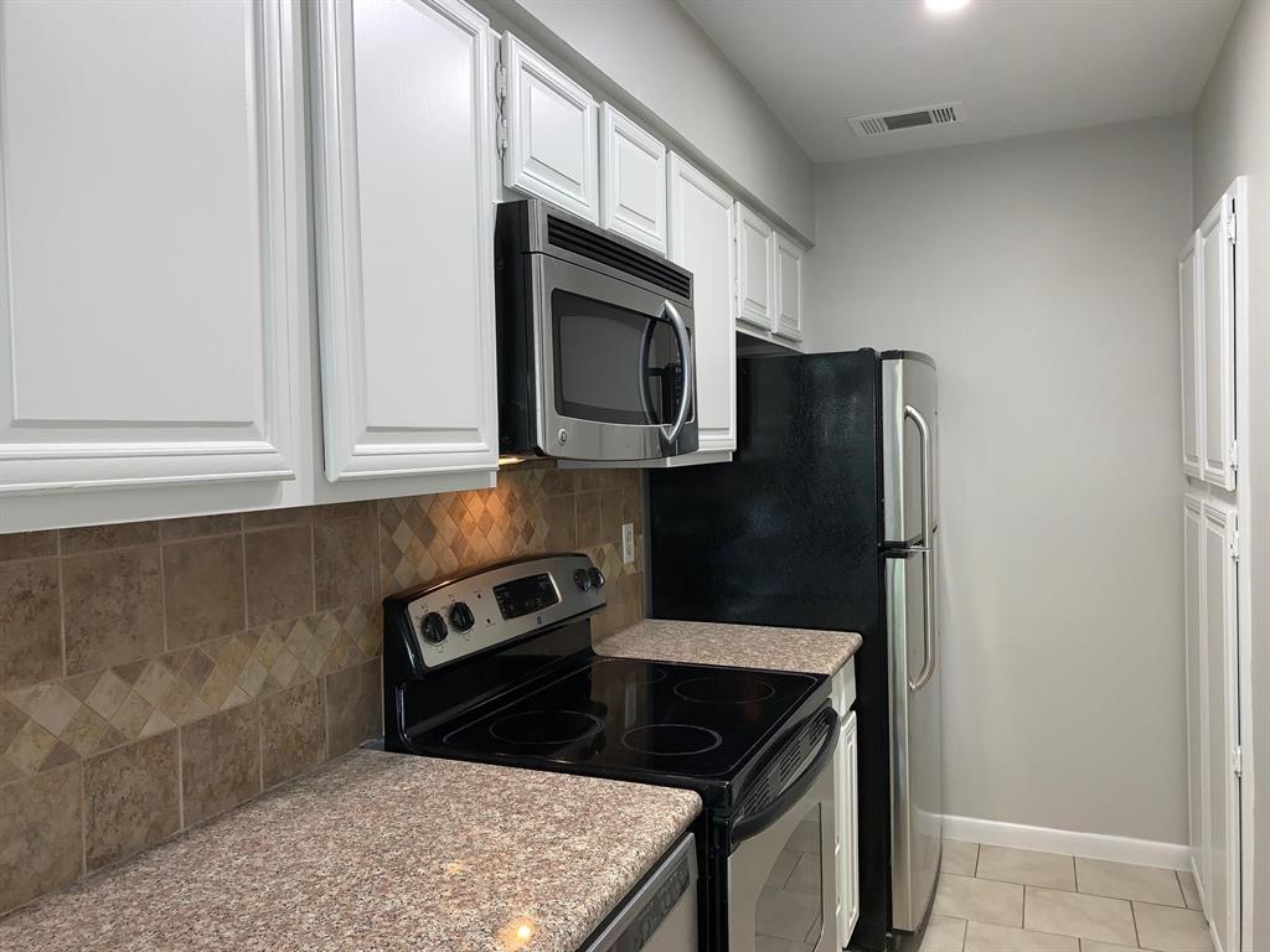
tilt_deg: -2.3
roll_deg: +1.5
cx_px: 635
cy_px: 476
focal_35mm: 26
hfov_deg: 67.3
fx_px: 954
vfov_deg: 53.1
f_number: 1.8
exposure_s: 1/24
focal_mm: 4.25
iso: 32
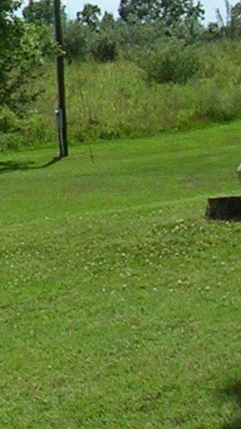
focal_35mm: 182
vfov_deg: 11.6
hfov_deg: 6.2
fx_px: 2068
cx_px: -436
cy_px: -58
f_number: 5.6
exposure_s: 1/333
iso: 50
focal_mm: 5.8
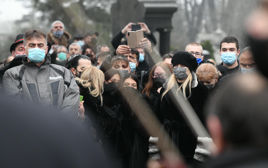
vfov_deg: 6.4
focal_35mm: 205
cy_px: 87
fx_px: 1497
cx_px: 134
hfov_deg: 10.2
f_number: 5.6
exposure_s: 1/200
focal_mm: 200
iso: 2000
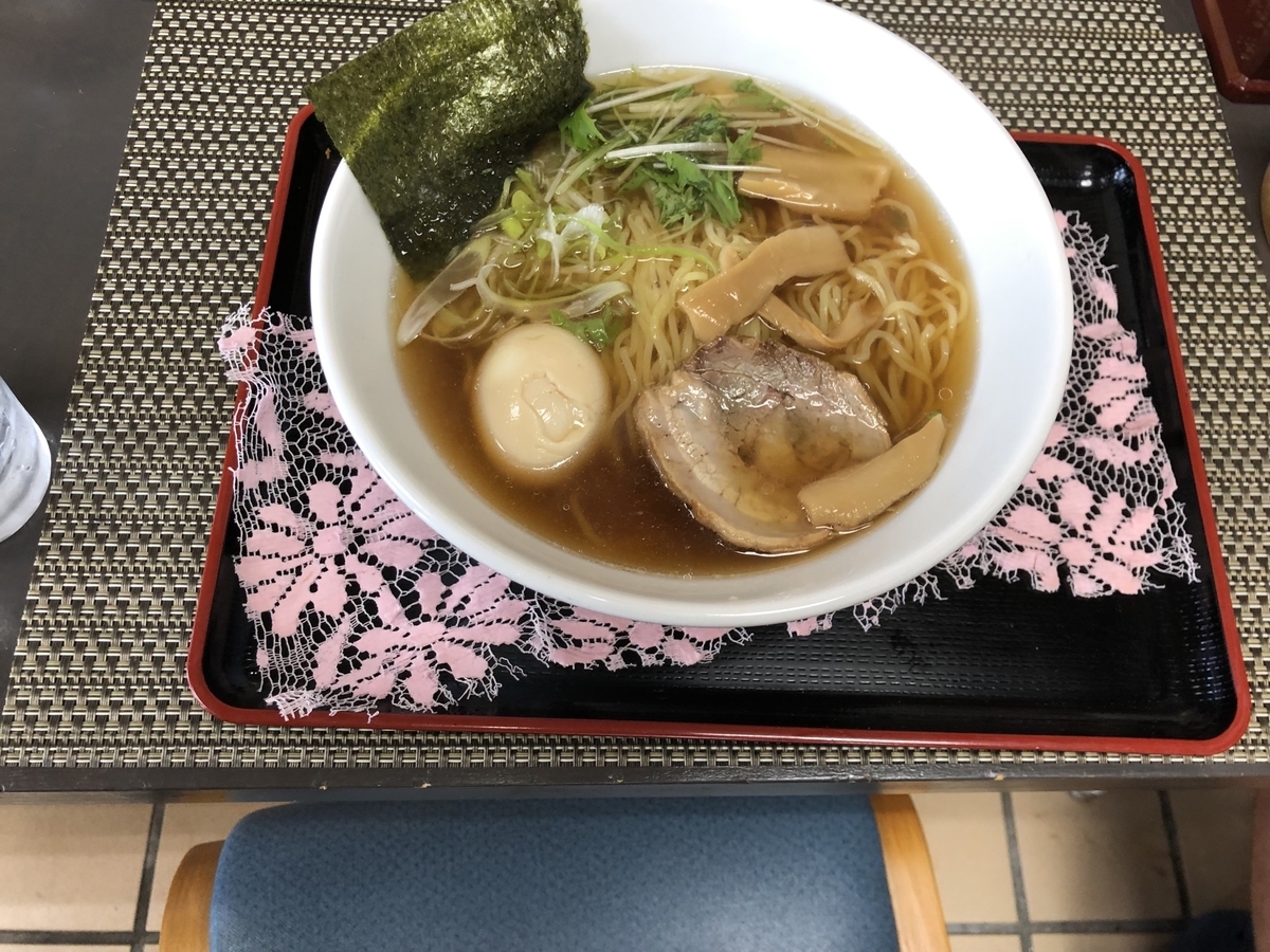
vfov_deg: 49.7
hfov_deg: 63.4
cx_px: 635
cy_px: 476
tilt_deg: -66.1
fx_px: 1027
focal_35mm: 28
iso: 40
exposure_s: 1/20
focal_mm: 4
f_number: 1.8
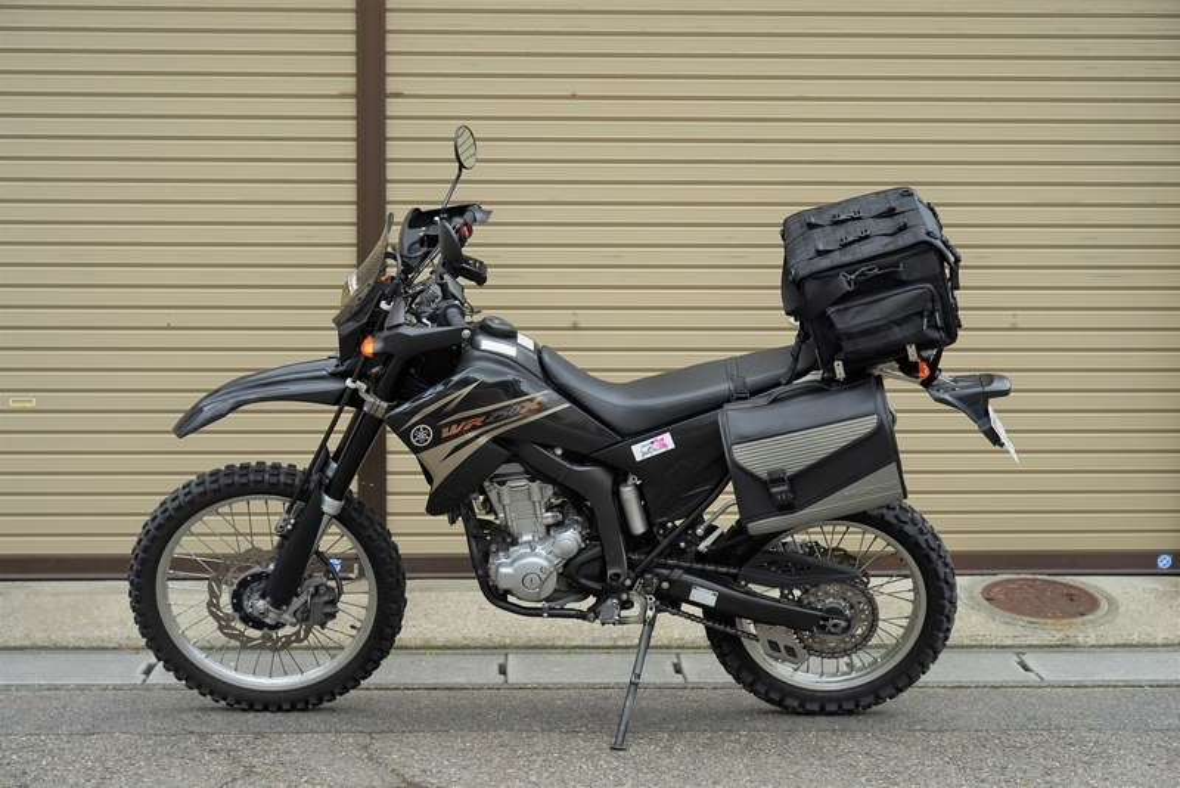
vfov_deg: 21.6
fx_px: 2066
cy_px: 394
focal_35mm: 63
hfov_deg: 31.9
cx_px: 590
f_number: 4.5
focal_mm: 63
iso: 100
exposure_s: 1/90
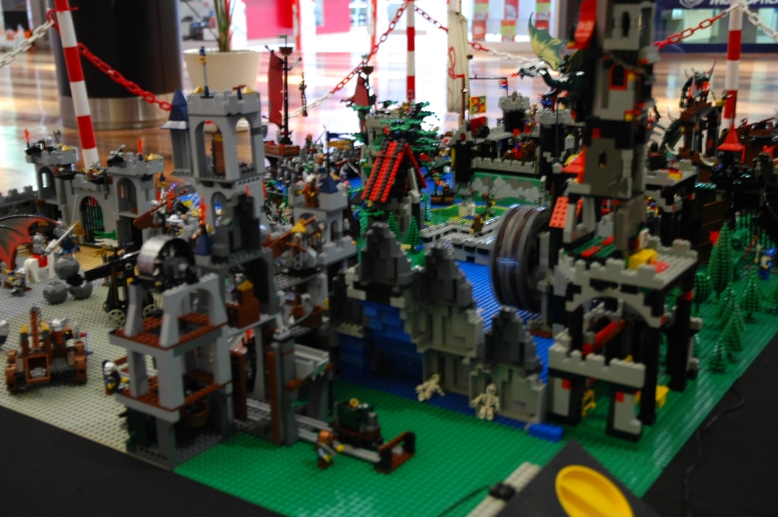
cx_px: 389
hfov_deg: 45.0
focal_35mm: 44
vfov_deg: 30.8
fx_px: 939
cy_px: 258
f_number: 4
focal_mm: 29
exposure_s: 1/2
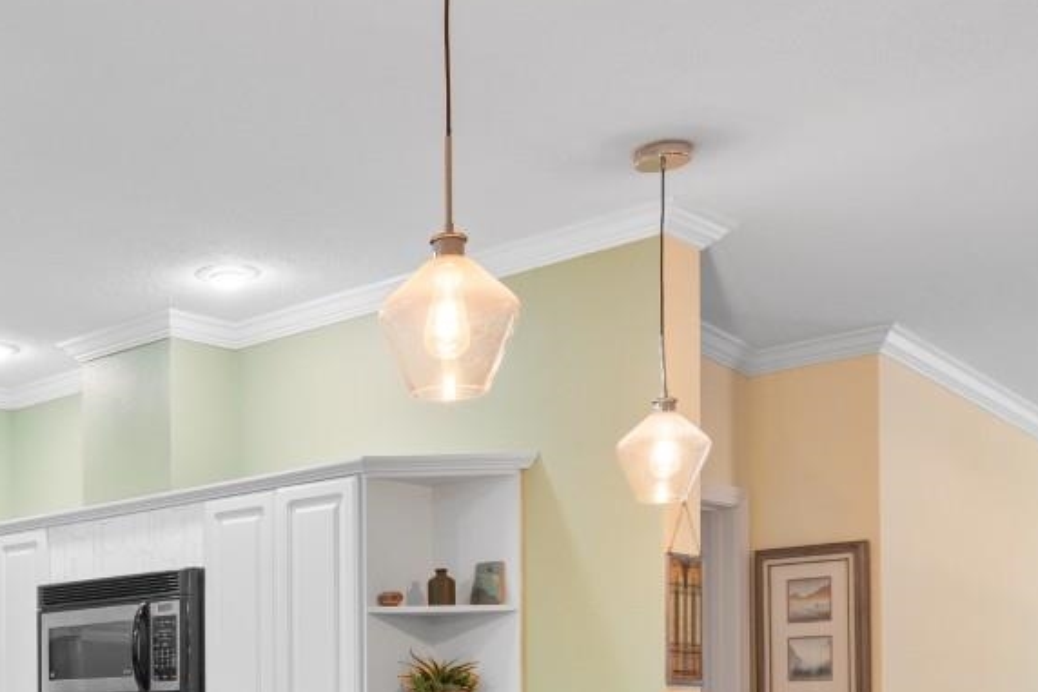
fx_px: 1470
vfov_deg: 25.2
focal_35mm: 51
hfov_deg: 36.1
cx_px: 67
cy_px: 696
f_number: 4.8
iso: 100
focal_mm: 12
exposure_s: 1/2
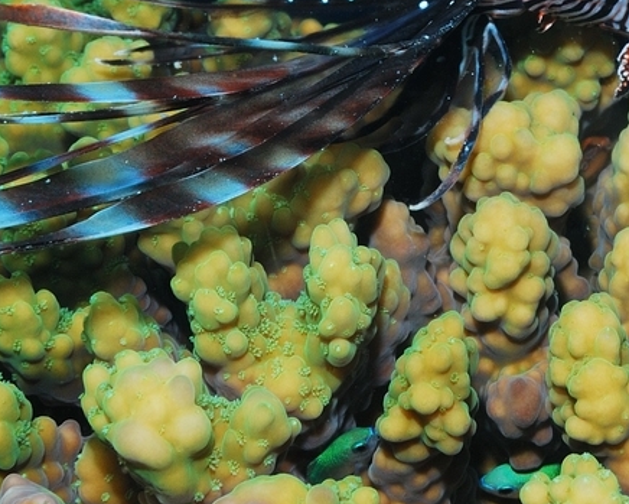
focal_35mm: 194
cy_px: -54
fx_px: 3612
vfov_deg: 7.9
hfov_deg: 9.9
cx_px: 542
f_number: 14
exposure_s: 1/100
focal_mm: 50
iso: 200
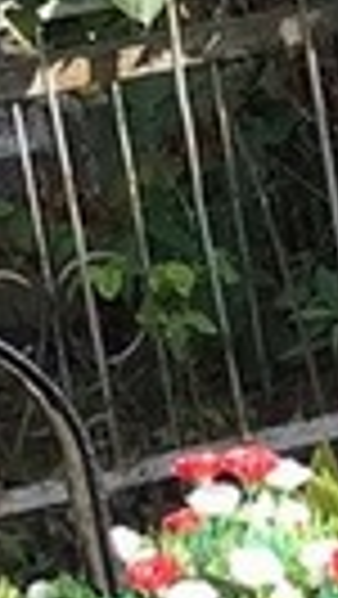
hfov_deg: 5.0
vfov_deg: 9.2
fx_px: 3737
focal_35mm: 235
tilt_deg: -17.2
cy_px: 319
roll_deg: +8.1
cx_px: 883
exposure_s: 1/378
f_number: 1.8
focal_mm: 3.99
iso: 20
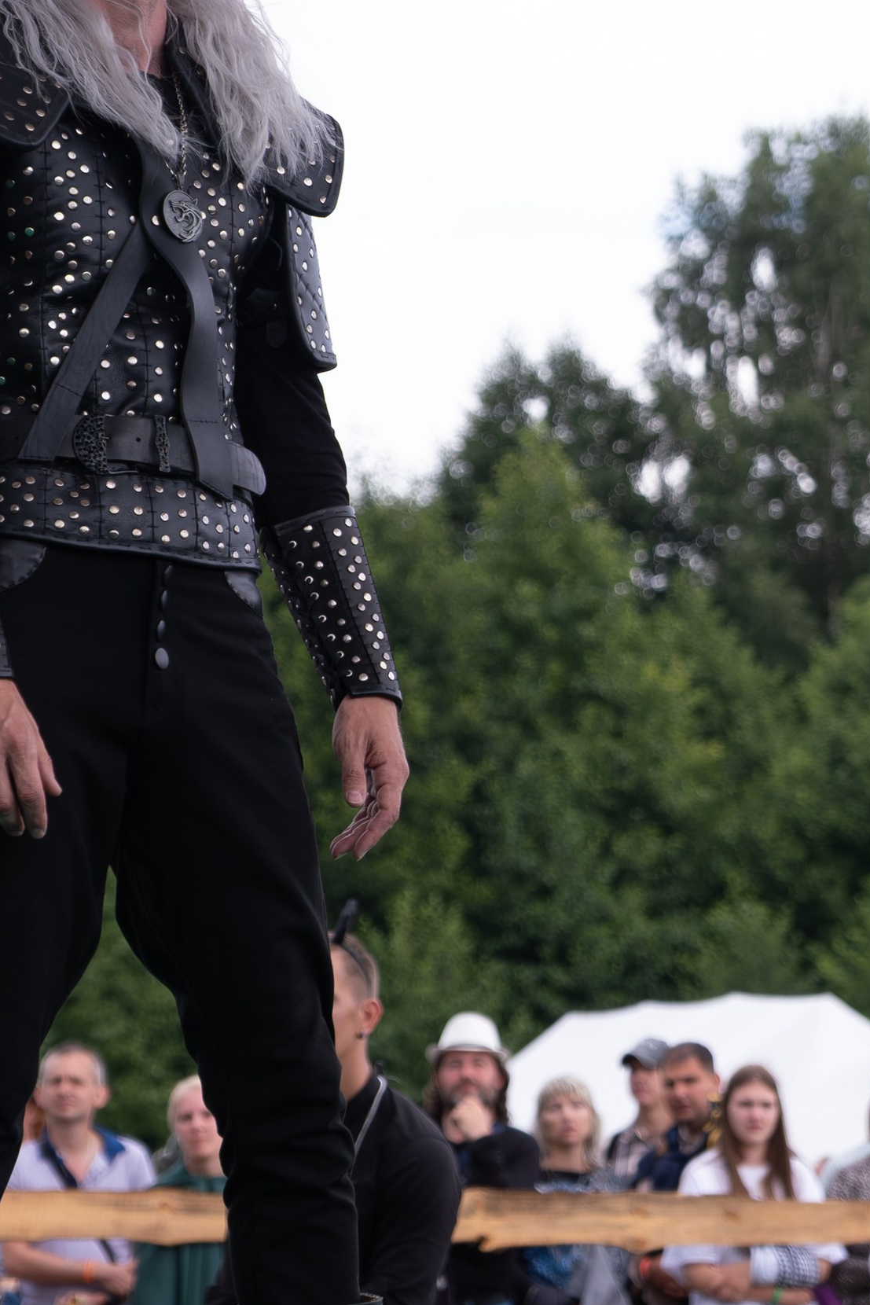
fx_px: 6958
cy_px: 465
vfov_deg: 10.7
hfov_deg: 7.2
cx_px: 502
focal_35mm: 192
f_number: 3.6
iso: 320
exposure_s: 1/1250
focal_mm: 55
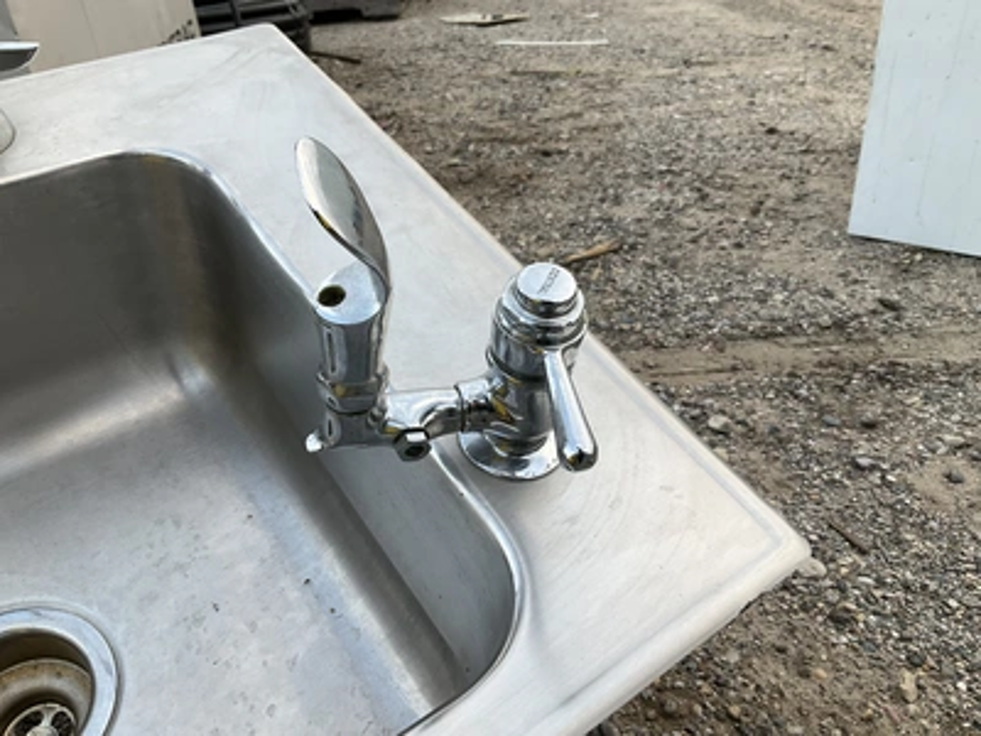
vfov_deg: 48.2
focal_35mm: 29
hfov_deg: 61.7
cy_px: 368
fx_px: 822
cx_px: 490
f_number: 1.8
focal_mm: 3
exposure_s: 1/122
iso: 20
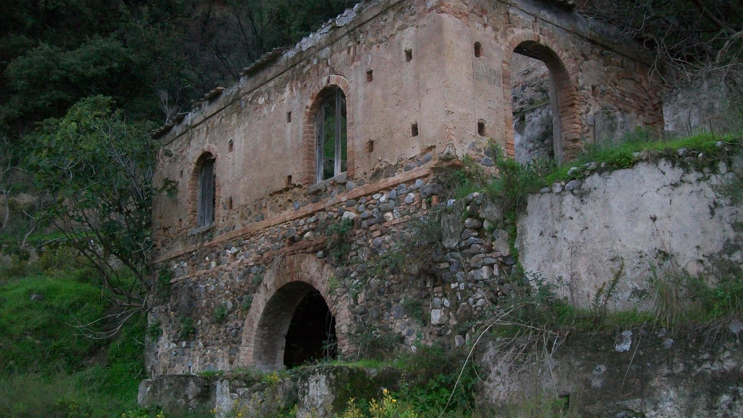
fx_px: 749
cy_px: 232
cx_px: 366
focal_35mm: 38
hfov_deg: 52.8
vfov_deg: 31.2
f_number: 2.7
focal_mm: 6.1
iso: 200
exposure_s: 1/125
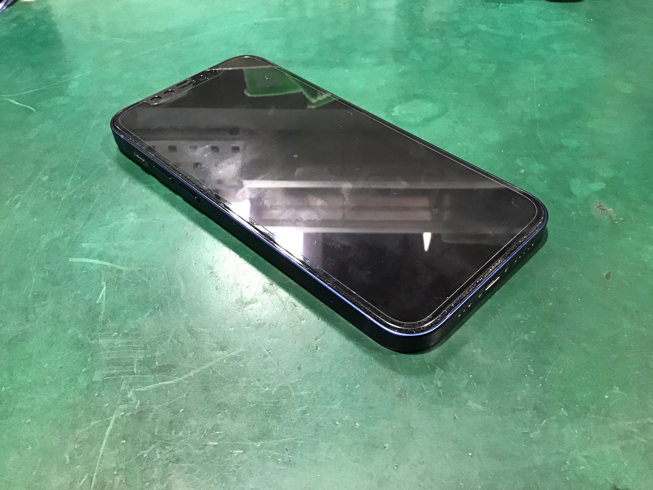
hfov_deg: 58.4
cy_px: 245
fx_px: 585
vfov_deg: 45.4
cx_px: 326
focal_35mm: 31
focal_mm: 3.3
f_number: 2.4
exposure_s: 1/33
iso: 200
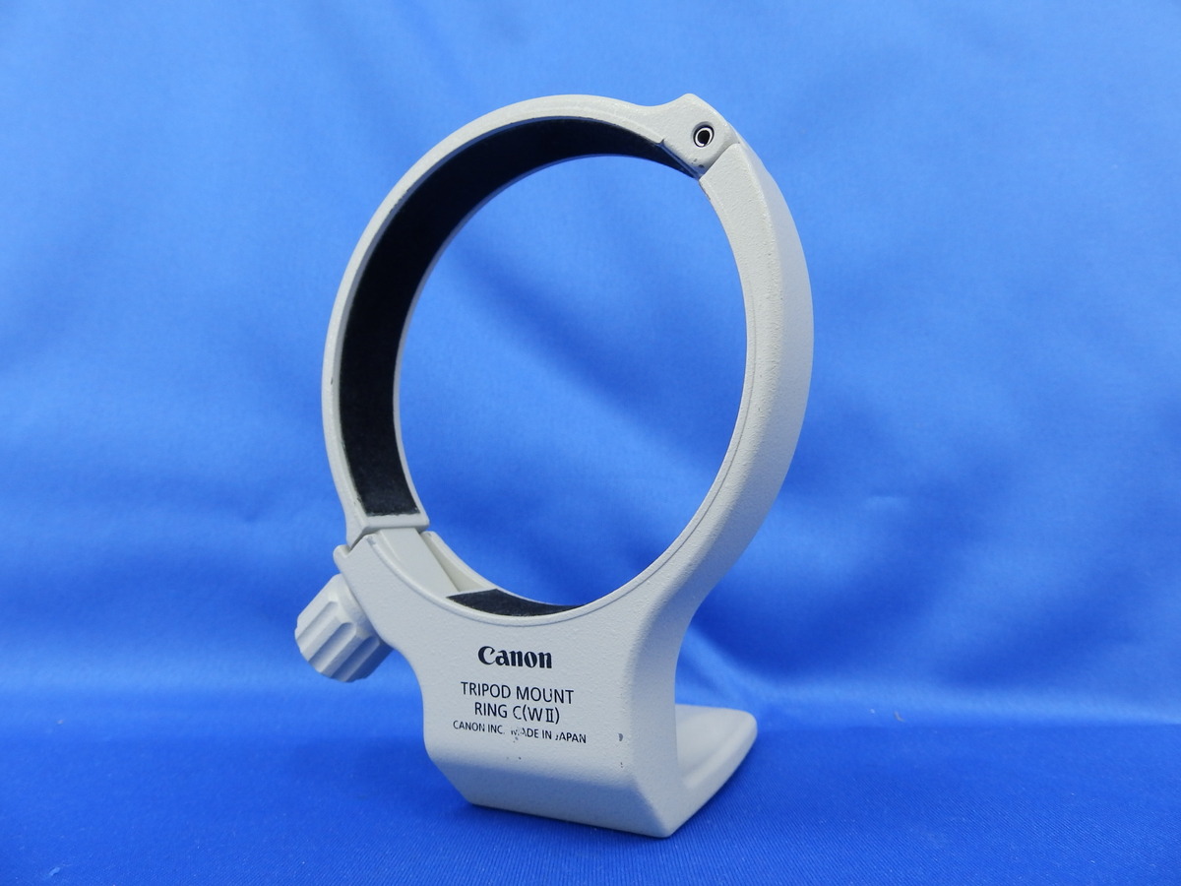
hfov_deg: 76.4
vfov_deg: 61.1
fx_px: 751
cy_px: 443
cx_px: 590
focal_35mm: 22
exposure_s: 1/30
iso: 160
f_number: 3.4
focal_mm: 4
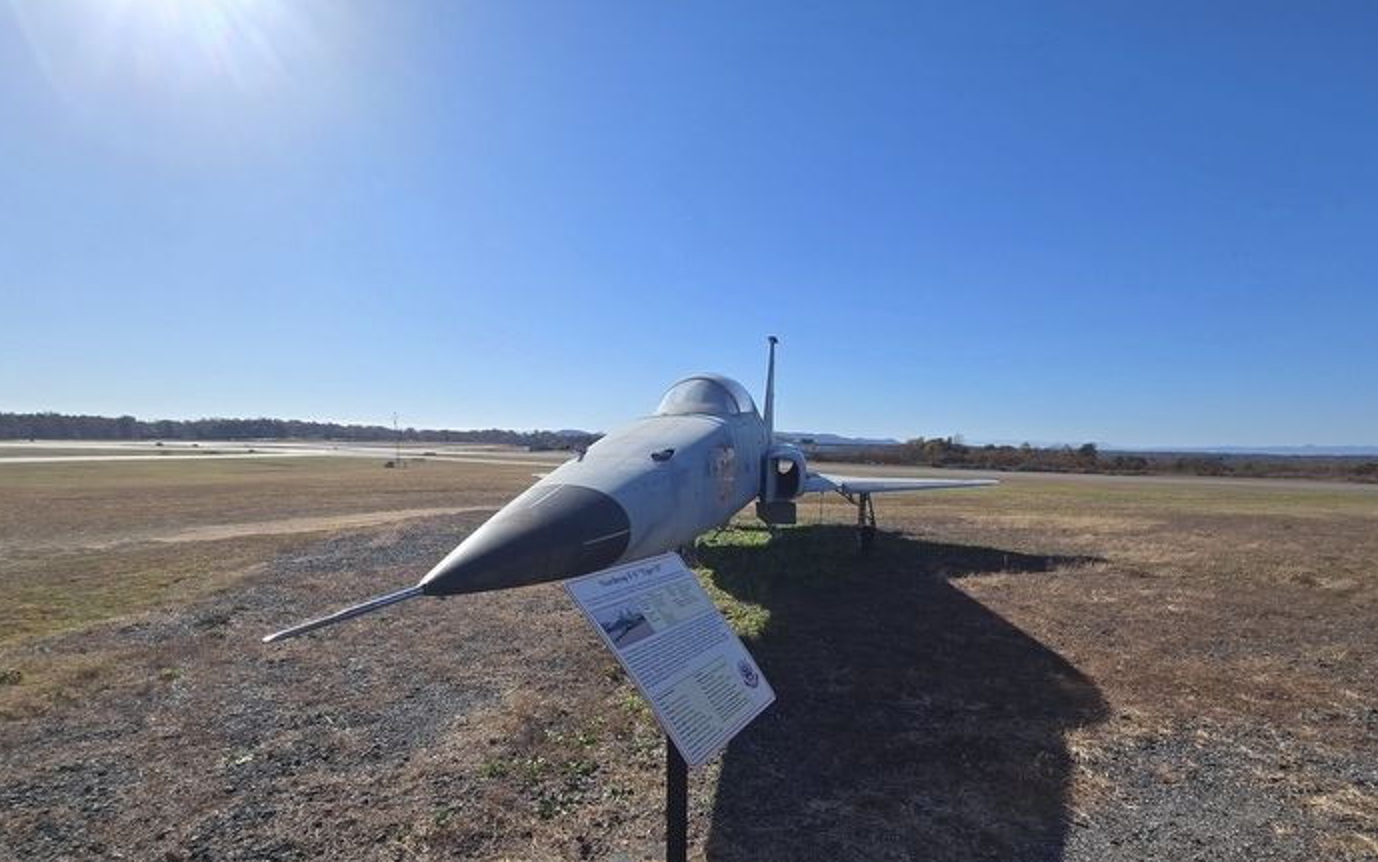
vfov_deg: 68.6
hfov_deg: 97.8
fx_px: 601
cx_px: 692
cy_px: 596
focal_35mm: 16
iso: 50
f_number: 2.2
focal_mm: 2.2
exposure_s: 1/3067
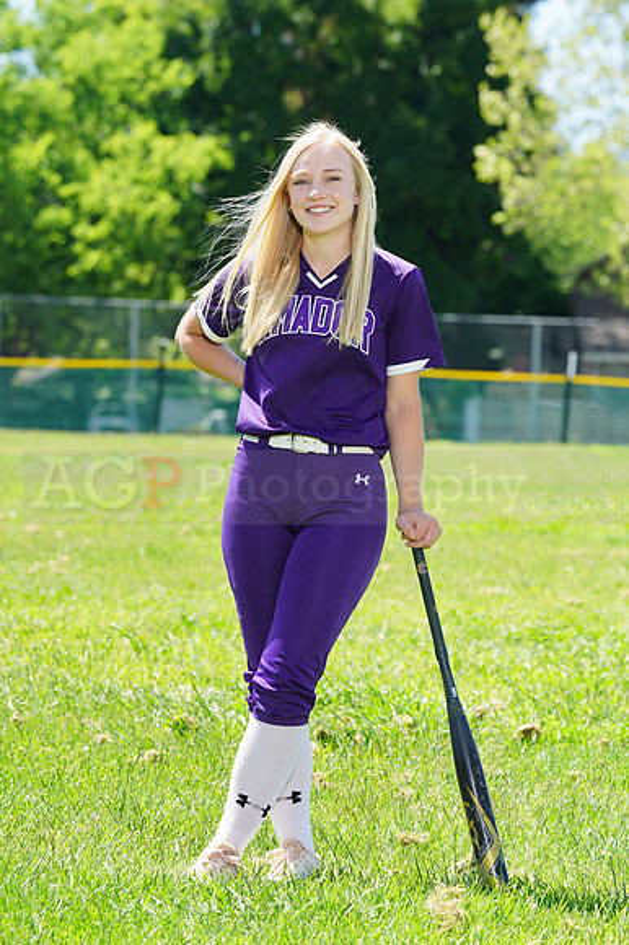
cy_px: 472
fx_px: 5195
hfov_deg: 6.9
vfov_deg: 10.4
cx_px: 314
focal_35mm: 198
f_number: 9
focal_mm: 198
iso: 200
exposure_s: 1/200
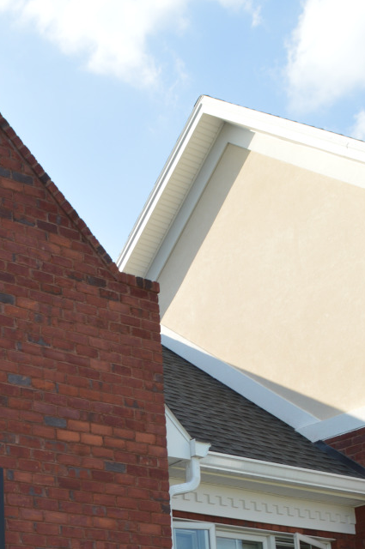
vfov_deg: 30.2
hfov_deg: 20.6
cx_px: 59
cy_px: 443
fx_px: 991
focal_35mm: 65
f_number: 7.1
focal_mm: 18
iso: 100
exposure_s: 1/200
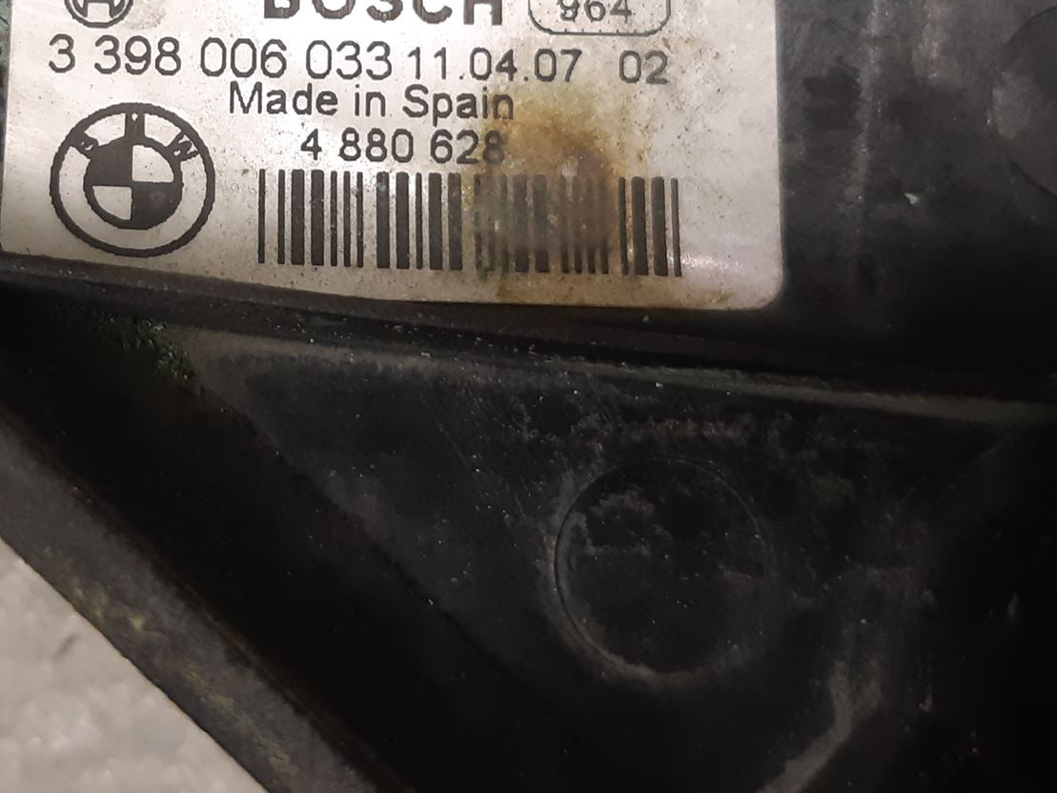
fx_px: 1466
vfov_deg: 29.3
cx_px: 252
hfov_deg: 38.5
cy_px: 115
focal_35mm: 48
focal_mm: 3.93
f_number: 1.7
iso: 125
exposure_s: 1/50
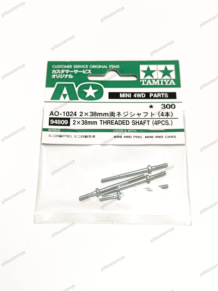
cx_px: 109
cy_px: 146
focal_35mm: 50
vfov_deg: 38.2
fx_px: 420
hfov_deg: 29.1
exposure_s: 1/101
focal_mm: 6.92
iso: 250
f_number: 1.9
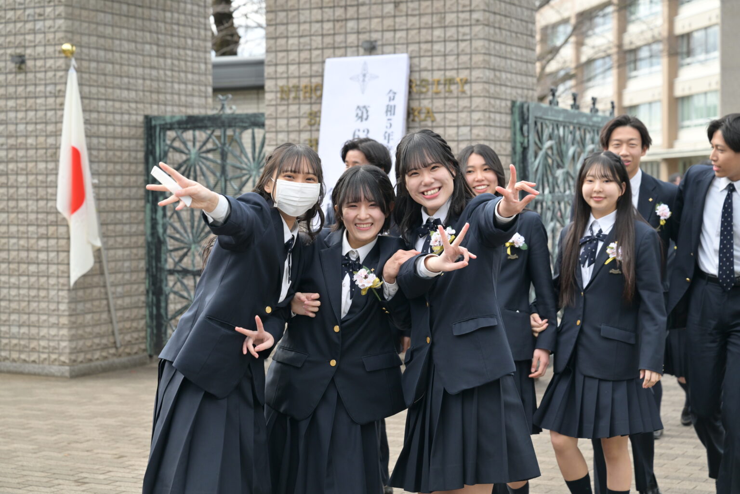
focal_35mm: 70
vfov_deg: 19.5
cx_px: 370
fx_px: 1439
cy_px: 247
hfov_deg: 28.8
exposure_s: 1/640
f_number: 5
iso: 400
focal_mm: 70
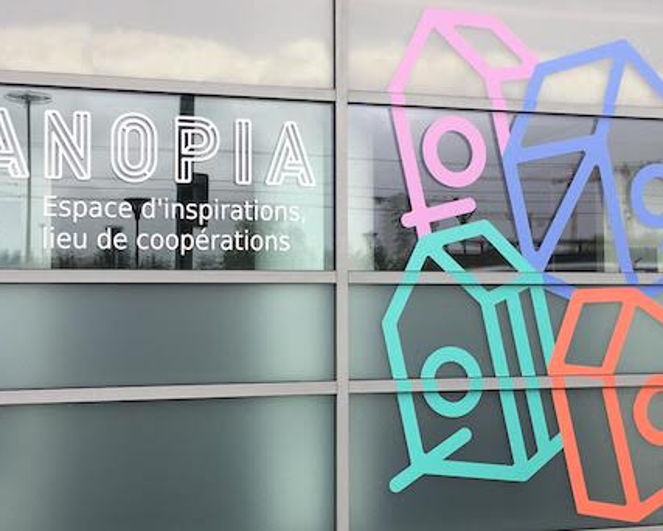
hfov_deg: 35.3
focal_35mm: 53
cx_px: 366
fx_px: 1040
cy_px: 252
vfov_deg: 28.6
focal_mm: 4.15
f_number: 2.2
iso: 25
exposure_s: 1/207
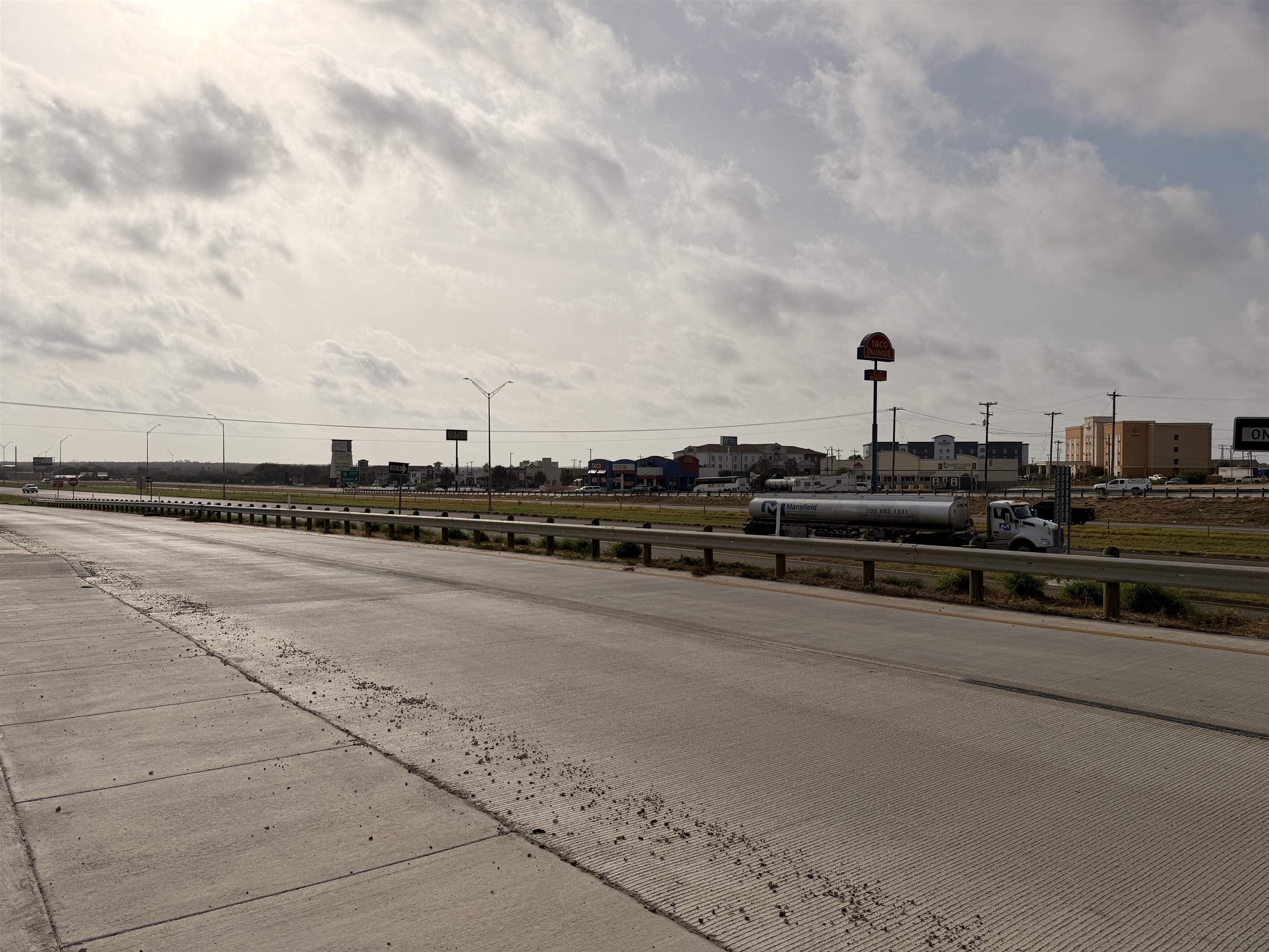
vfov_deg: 56.8
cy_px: 476
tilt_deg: +0.3
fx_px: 880
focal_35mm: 24
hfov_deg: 71.6
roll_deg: +0.3
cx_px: 634
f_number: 1.78
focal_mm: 6.76
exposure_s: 1/17544
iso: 50
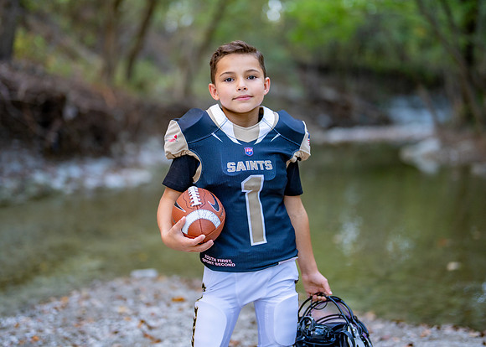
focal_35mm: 57
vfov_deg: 24.7
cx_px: 240
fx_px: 792
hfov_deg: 34.1
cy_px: 159
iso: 500
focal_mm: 50
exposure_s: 1/500
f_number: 1.2
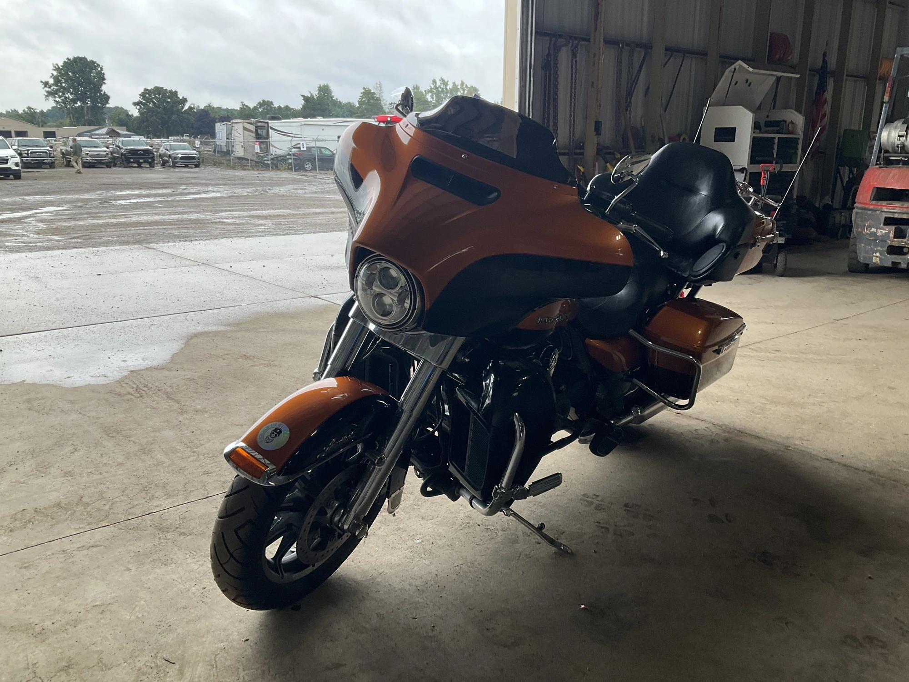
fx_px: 762
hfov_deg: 61.7
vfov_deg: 48.2
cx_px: 454
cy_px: 341
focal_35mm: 29
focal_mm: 3
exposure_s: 1/243
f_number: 1.8
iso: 20
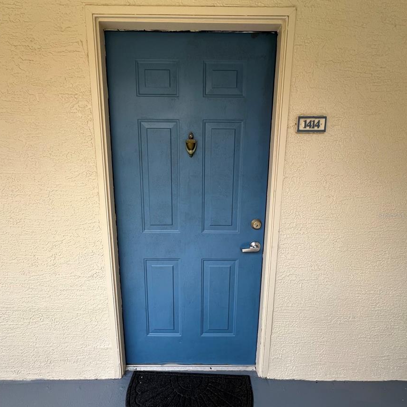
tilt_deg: -10.2
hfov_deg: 87.4
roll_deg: -1.2
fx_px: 213
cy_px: 215
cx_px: 199
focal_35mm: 16
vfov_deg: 87.3
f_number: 1.8
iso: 32
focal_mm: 1.57
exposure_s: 1/166
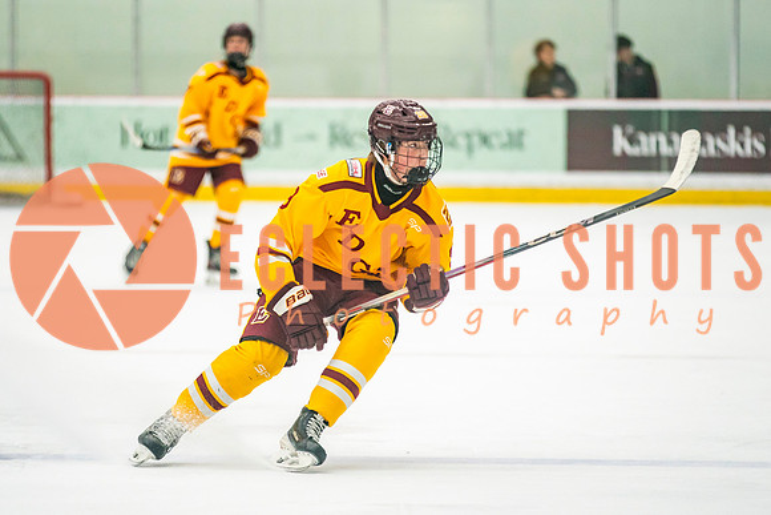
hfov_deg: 7.1
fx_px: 6223
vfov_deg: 4.7
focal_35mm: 291
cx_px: 368
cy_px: 227
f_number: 2.8
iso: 1600
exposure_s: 1/640
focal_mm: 200
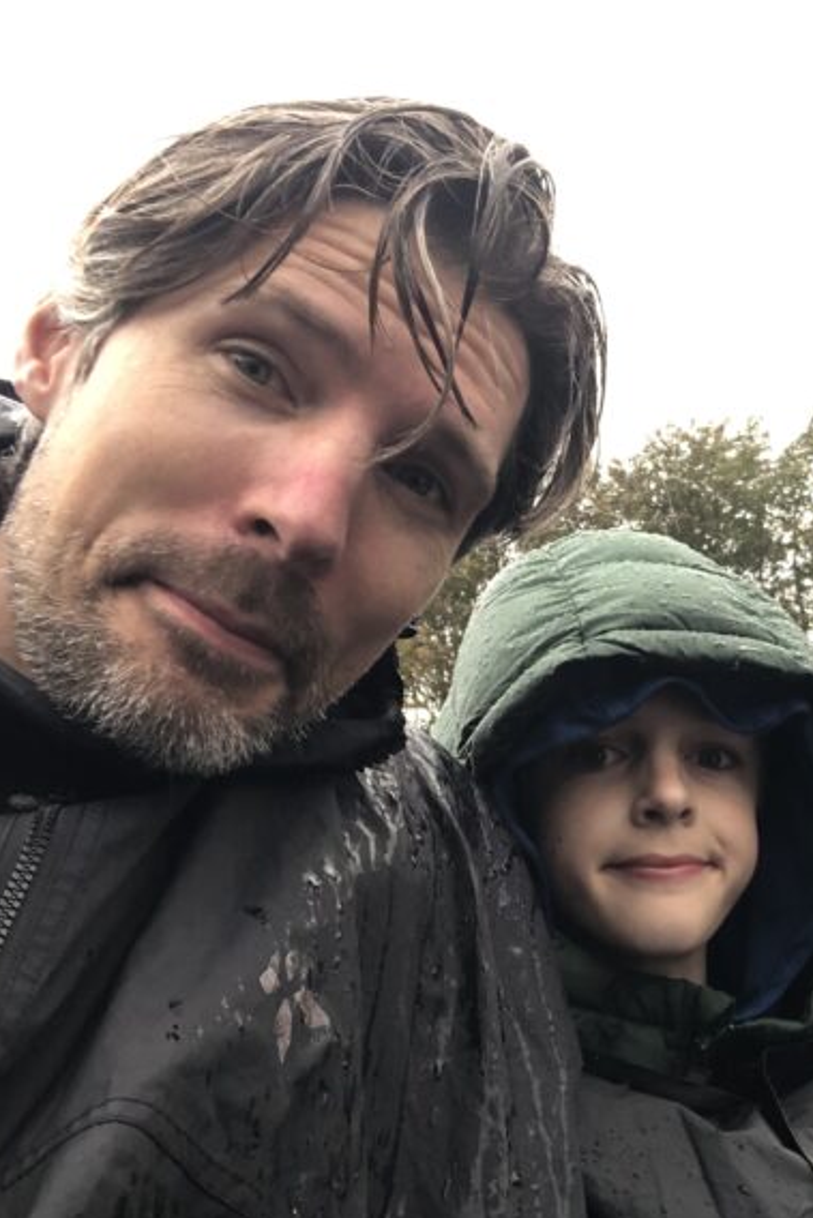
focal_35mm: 45
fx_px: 1523
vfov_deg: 43.6
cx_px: 701
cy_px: 614
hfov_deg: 28.9
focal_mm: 2.87
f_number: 2.2
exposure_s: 1/120
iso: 64
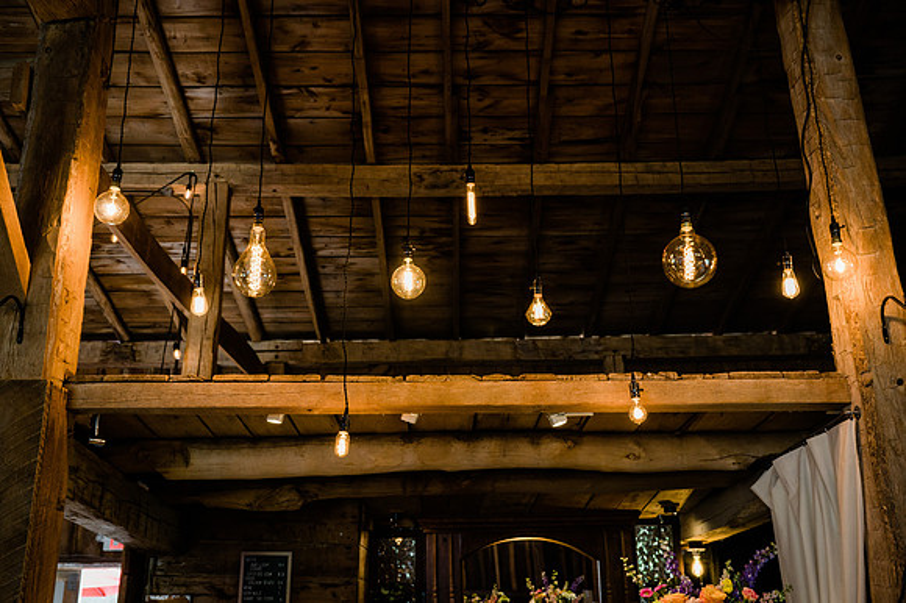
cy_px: 302
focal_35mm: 36
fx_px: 905
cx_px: 453
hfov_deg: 53.2
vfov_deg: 36.8
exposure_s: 1/200
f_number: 4.5
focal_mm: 36
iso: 640
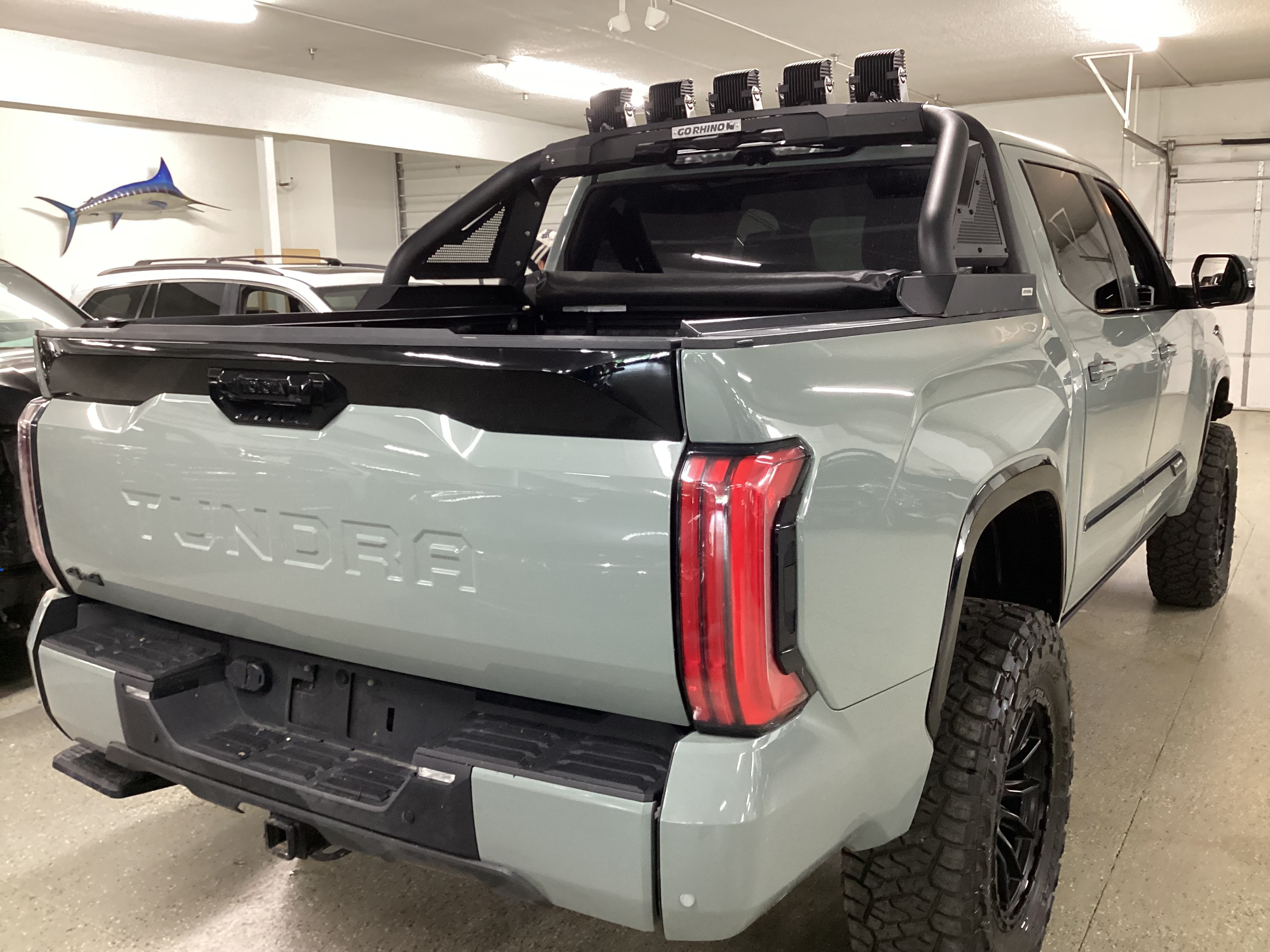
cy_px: 476
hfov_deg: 58.4
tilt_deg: -11.6
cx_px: 635
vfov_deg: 45.4
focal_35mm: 31
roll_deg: +0.4
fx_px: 1137
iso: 250
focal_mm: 3.3
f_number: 2.4
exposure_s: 1/33
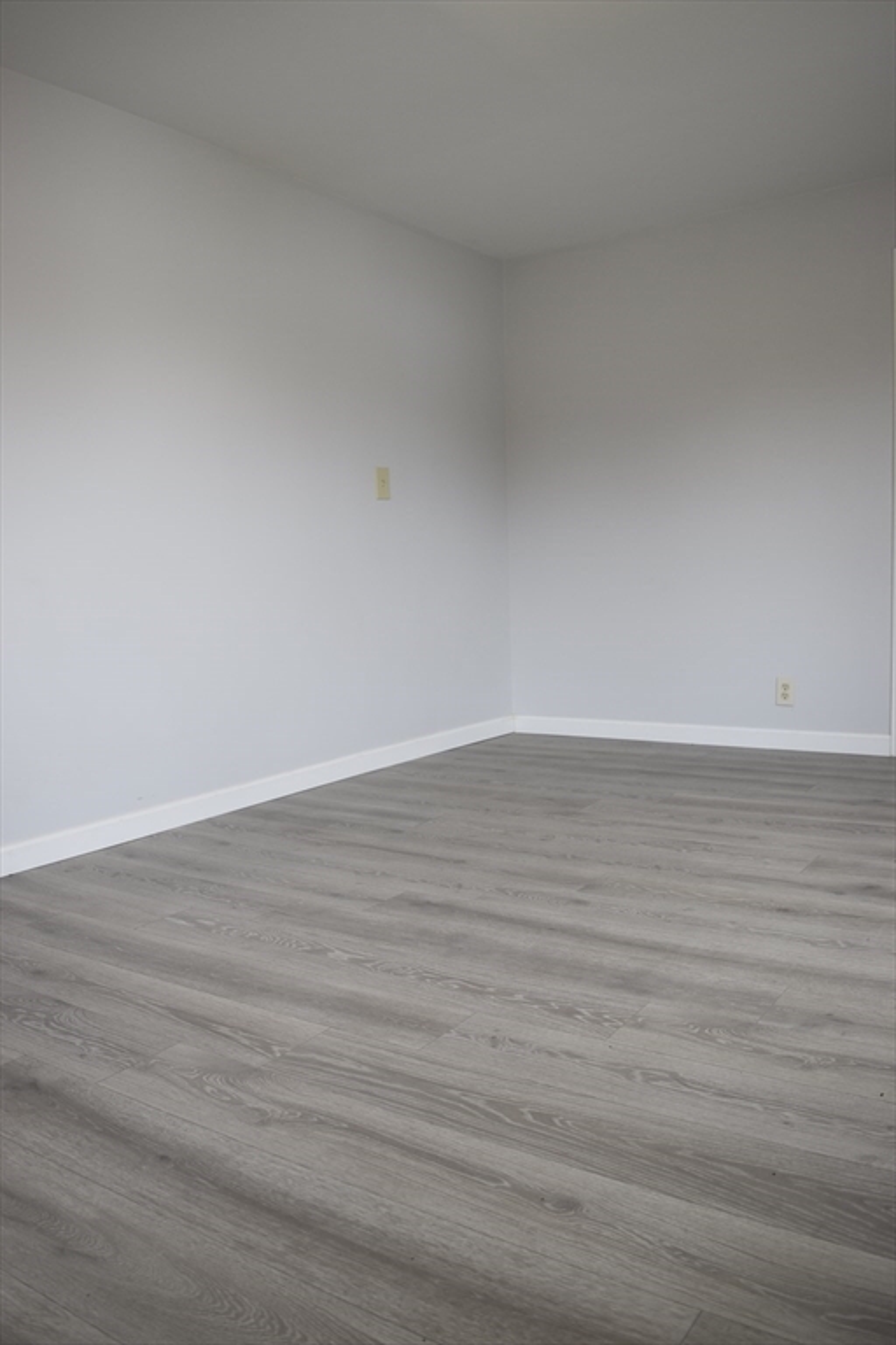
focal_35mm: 27
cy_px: 672
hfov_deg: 47.9
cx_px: 448
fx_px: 1008
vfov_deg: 67.4
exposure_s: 1/80
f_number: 4.5
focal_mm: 18
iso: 400
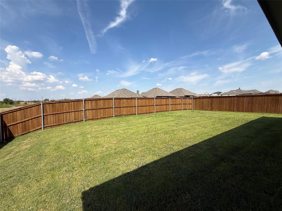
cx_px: 141
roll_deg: +0.6
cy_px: 106
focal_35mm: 14
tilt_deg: -1.2
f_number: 2.2
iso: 50
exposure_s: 1/2506
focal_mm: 2.22
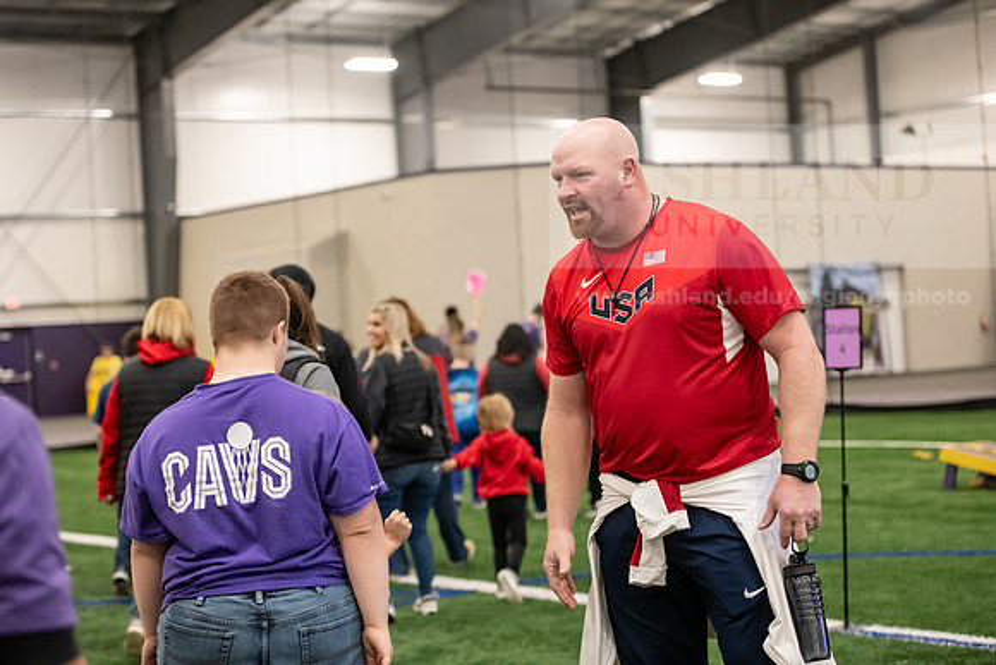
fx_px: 1937
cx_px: 498
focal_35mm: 70
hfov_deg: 28.8
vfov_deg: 19.5
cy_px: 332
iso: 3200
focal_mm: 70
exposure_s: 1/200
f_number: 3.2
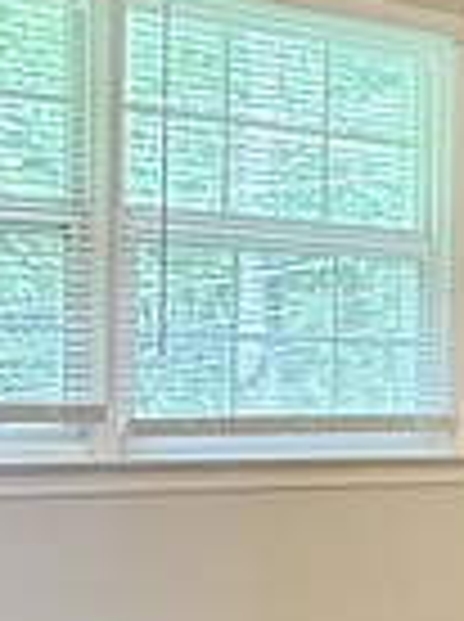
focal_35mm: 104
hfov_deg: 14.2
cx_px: 311
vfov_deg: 18.9
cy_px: 400
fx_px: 1864
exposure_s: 1/60
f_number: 2.2
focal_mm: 2.22
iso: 200
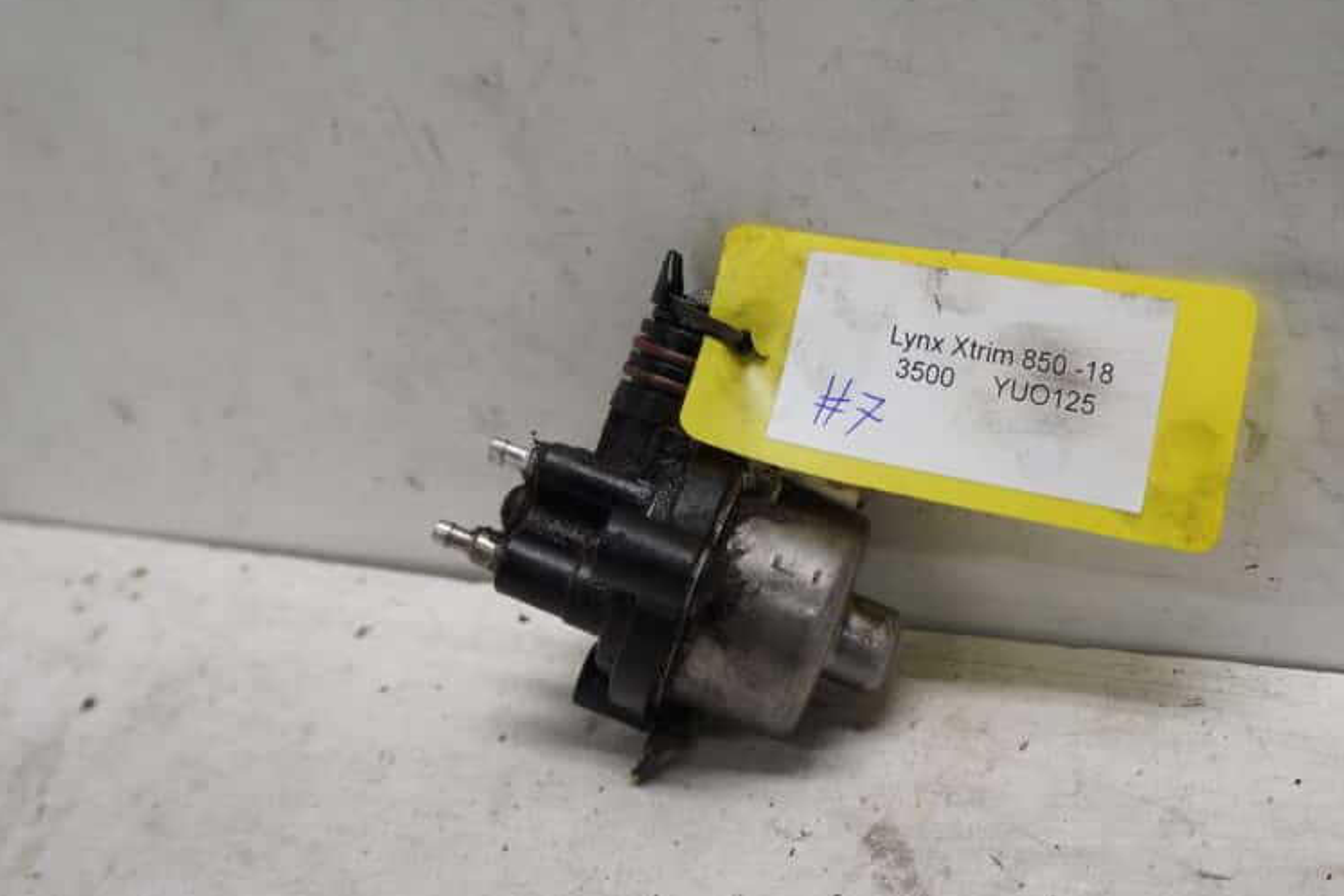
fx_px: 1381
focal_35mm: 37
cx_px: 741
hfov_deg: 51.8
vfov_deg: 35.9
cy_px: 515
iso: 125
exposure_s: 1/60
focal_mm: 18
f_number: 4.5
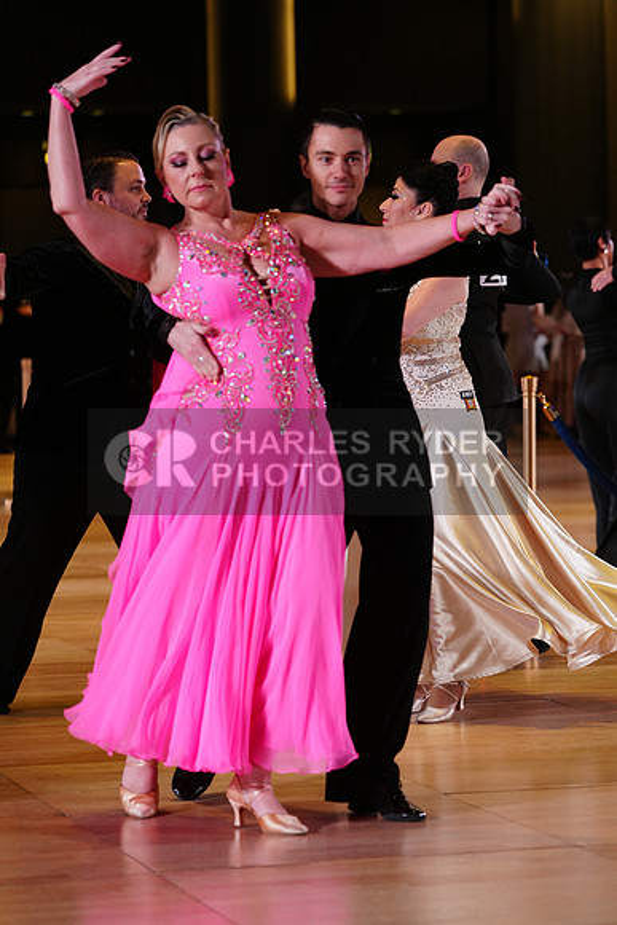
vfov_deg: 15.8
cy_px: 462
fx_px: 3340
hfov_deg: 10.6
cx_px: 308
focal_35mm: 130
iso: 1600
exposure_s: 1/400
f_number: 4
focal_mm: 130
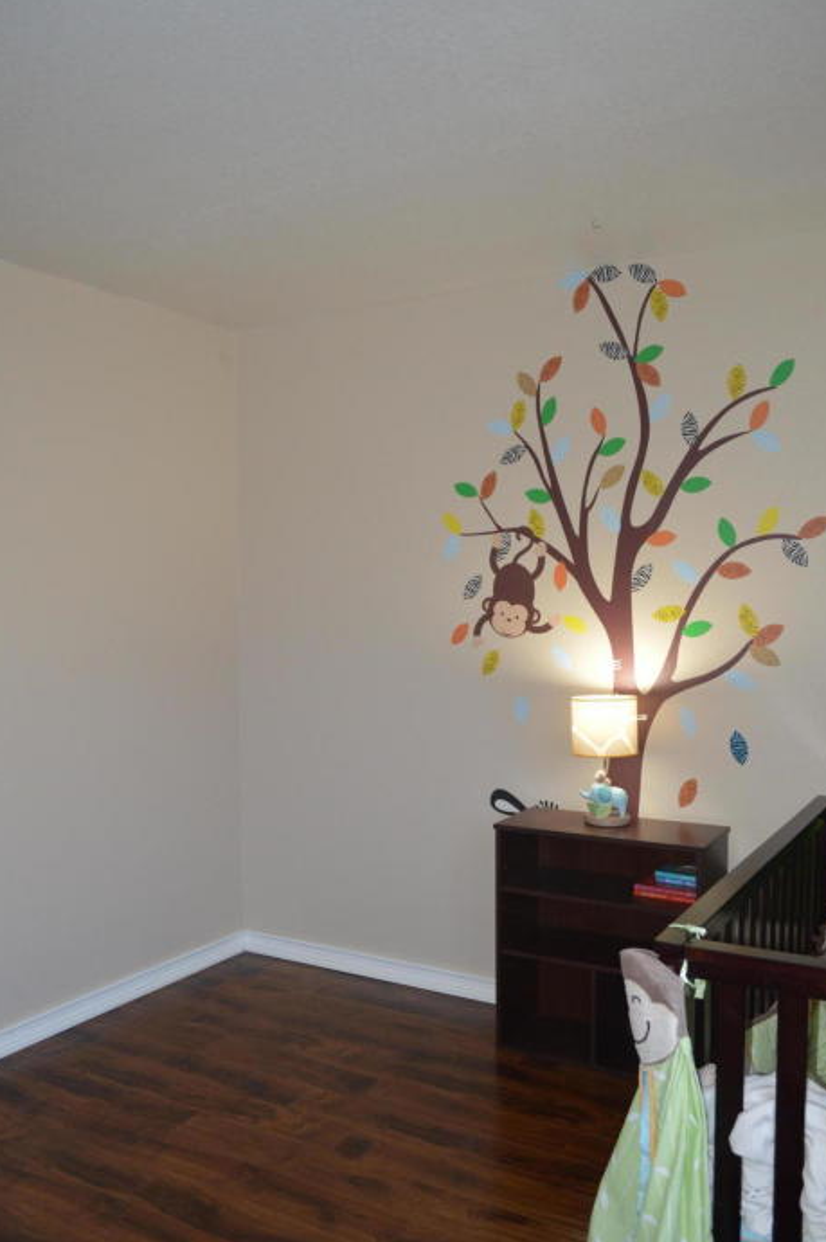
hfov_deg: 43.5
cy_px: 681
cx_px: 391
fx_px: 1034
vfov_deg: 61.8
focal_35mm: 30
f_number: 3.5
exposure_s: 1/60
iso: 500
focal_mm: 18
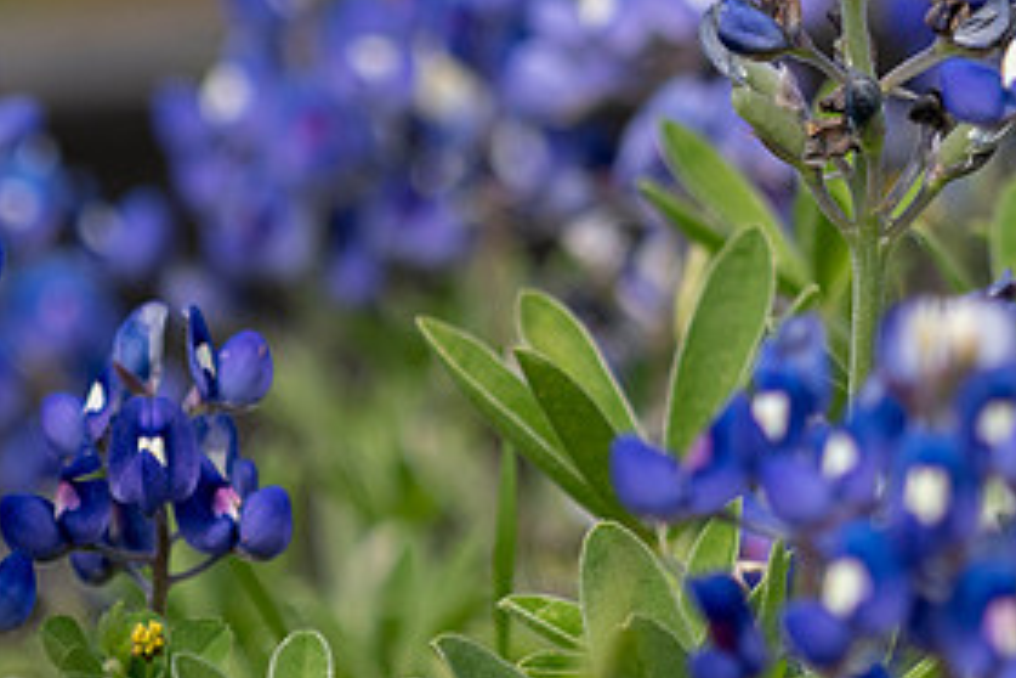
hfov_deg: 2.8
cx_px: 1032
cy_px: -118
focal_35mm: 749
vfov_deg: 1.8
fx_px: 21137
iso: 320
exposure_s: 1/1250
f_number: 5.6
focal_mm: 200
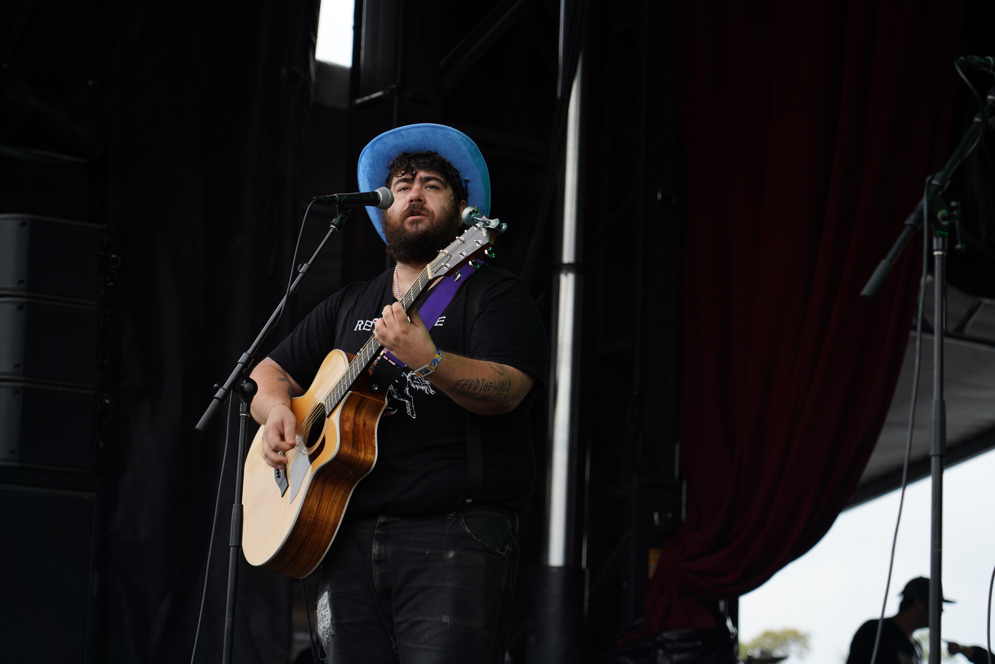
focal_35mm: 105
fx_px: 2902
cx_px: 498
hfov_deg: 19.5
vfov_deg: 13.0
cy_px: 332
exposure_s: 1/160
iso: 100
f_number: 4.5
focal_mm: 105
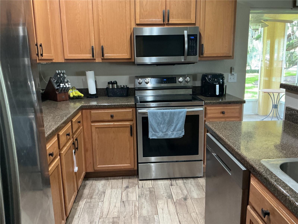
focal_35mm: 29
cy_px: 112
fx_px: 250
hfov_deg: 61.7
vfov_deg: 48.2
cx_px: 149
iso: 250
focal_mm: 3
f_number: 1.8
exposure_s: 1/40
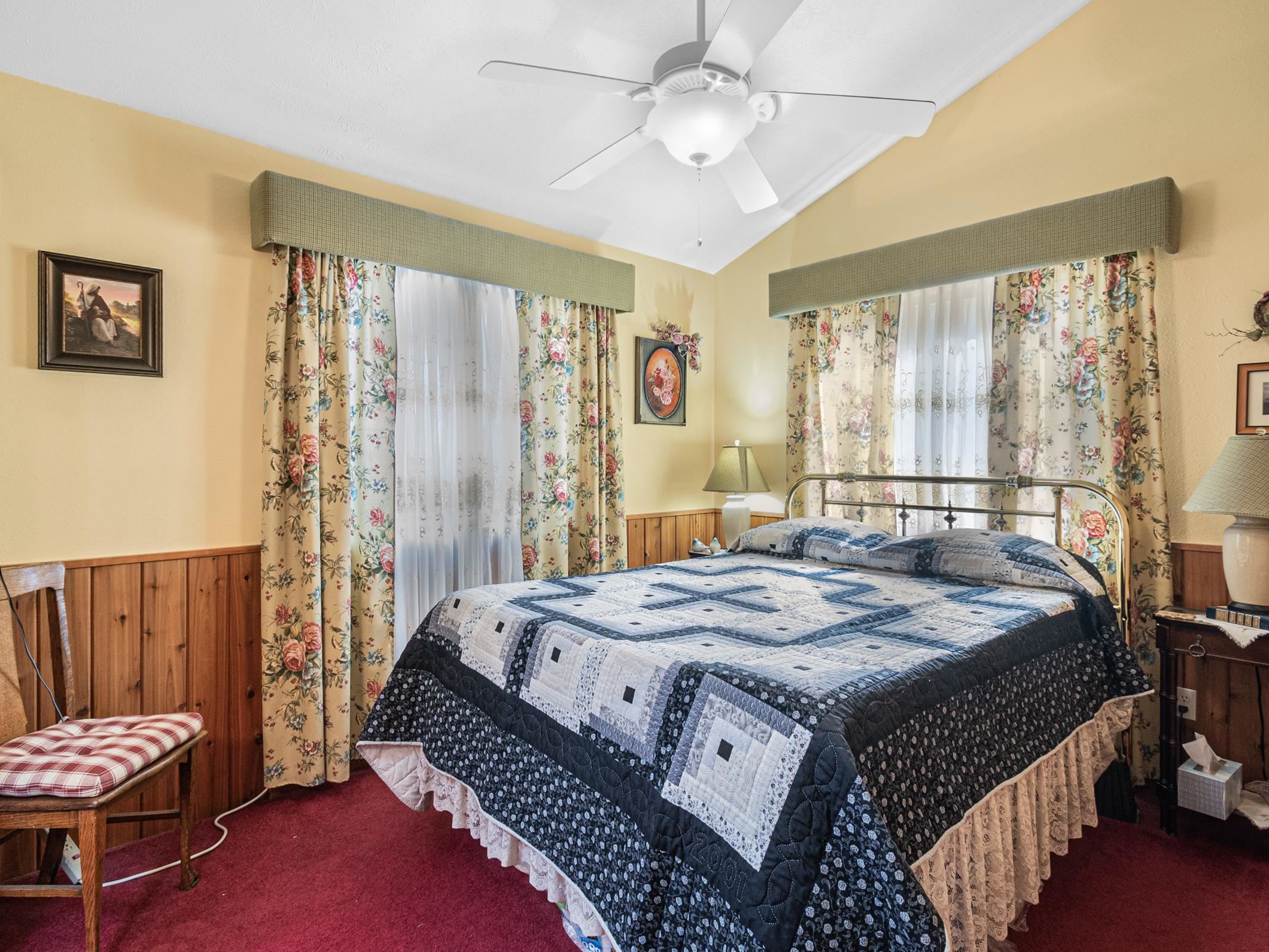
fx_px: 623
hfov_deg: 91.0
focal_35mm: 17
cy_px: 485
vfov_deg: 74.7
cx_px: 642
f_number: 8
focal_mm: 10
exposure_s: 1/2.5
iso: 800
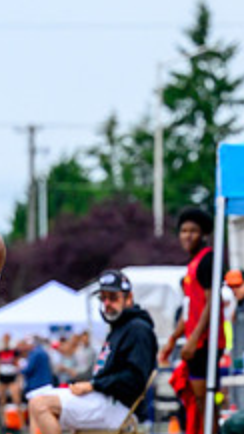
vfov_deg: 5.3
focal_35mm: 404
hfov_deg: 3.0
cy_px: 367
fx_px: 4649
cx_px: -144
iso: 500
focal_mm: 89
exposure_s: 1/2500
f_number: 3.2
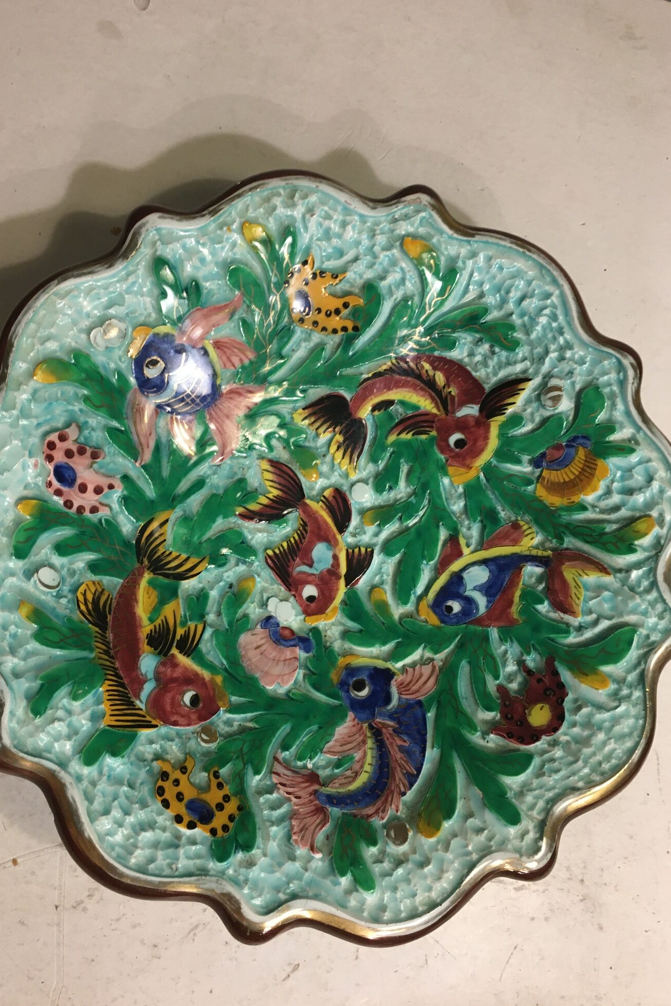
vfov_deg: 60.3
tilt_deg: -72.9
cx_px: 311
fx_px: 867
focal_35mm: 31
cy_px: 507
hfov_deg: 42.3
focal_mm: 4.15
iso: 125
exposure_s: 1/33
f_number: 2.2
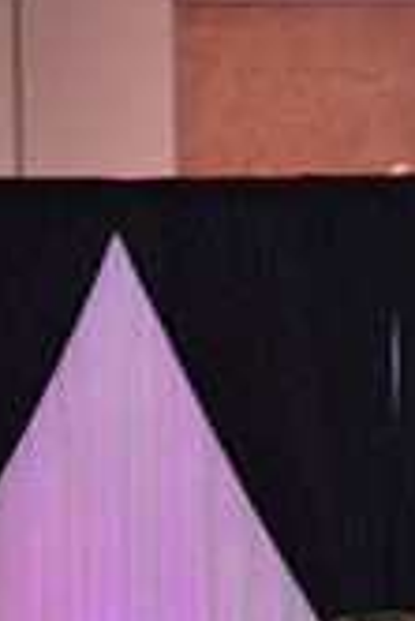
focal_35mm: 286
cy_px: 943
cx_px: 705
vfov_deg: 7.1
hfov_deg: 4.8
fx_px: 4935
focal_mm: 82
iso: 1250
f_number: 4
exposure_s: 1/250
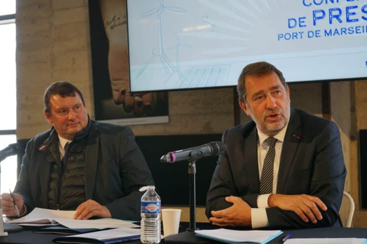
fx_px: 652
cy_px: 124
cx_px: 179
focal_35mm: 64
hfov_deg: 31.4
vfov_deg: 21.2
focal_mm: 61
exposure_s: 1/80
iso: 500
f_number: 5.6
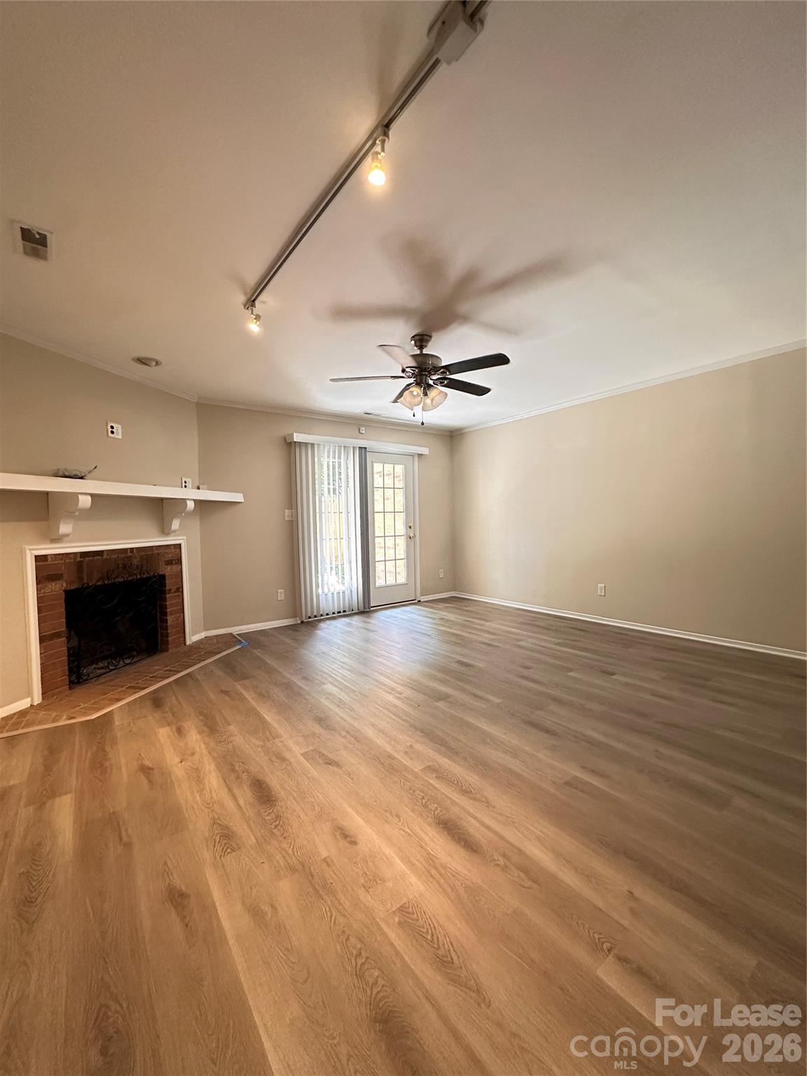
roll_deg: +0.2
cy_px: 538
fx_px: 435
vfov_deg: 102.1
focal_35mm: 14
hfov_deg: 85.7
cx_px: 404
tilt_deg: -2.0
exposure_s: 1/60
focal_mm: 2.22
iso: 400
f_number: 2.2
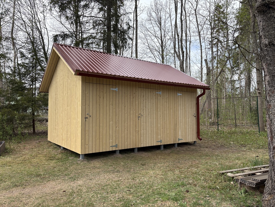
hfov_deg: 67.3
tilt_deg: +3.2
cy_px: 104
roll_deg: +0.1
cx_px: 138
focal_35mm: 26
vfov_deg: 53.1
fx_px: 207
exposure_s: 1/1337
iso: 50
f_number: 1.6
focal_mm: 5.96
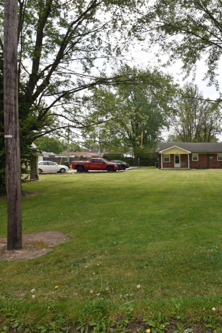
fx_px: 213
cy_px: 167
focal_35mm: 23
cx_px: 194
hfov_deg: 49.9
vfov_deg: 76.1
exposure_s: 1/200
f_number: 8
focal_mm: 10
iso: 100
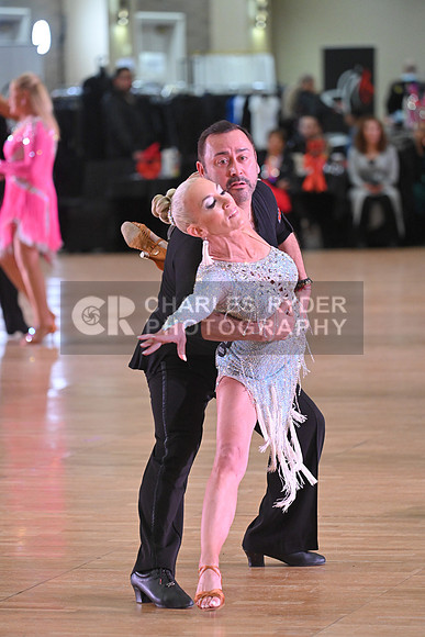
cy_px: 318
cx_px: 212
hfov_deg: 6.9
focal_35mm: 200
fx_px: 3539
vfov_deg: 10.3
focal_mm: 200
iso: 3200
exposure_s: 1/320
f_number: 5
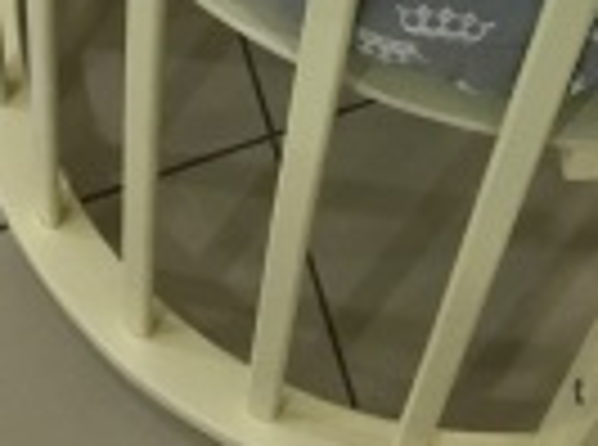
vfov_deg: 12.6
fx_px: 1688
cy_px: -523
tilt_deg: -42.0
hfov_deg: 19.2
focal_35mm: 98
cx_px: 674
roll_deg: -15.4
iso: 100
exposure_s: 1/30
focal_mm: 4.15
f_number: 2.2
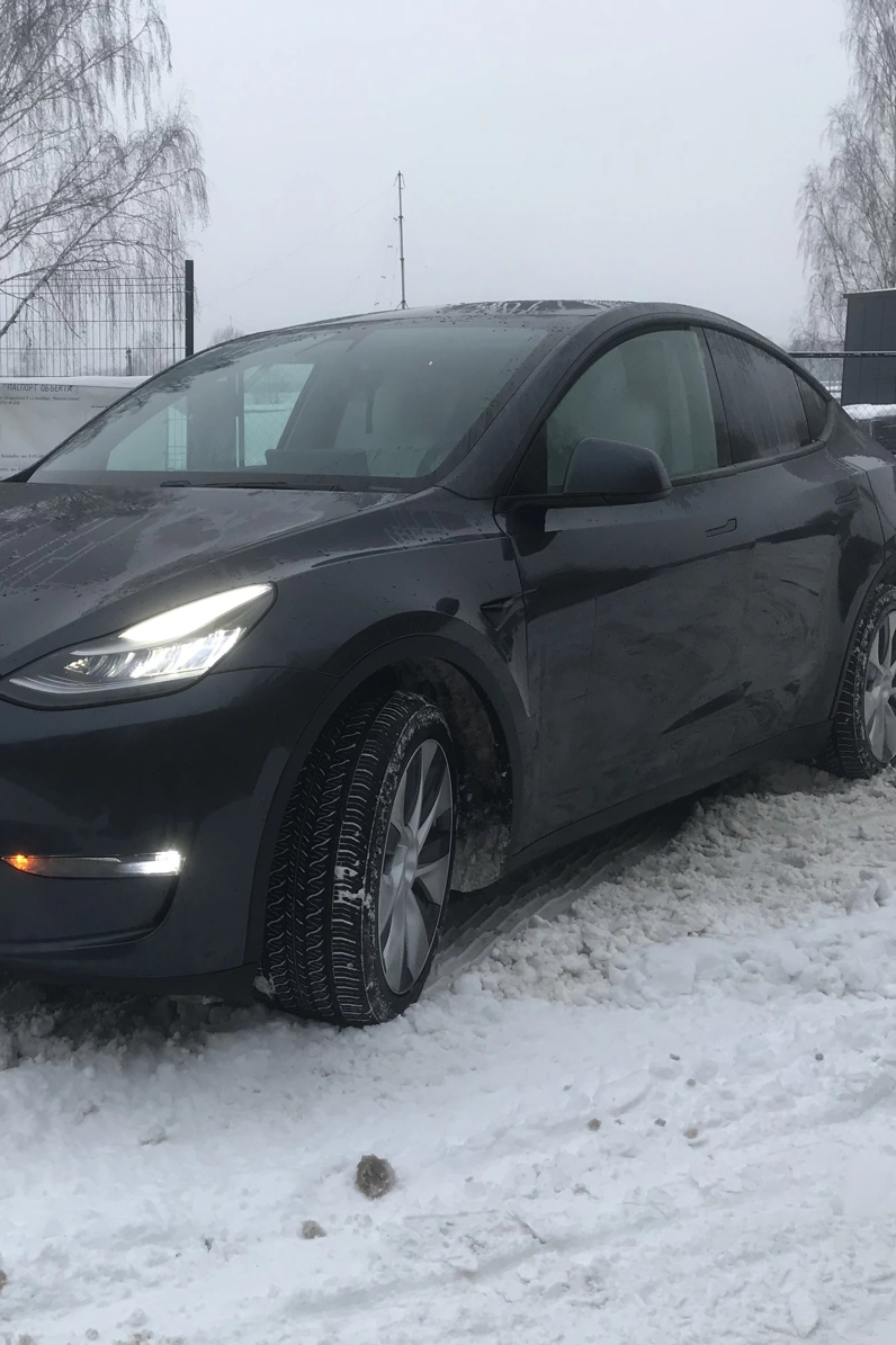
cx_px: 210
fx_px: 1457
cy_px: 672
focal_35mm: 39
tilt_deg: -9.7
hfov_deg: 33.4
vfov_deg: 49.6
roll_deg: -0.9
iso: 25
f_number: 1.8
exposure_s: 1/249
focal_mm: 3.99
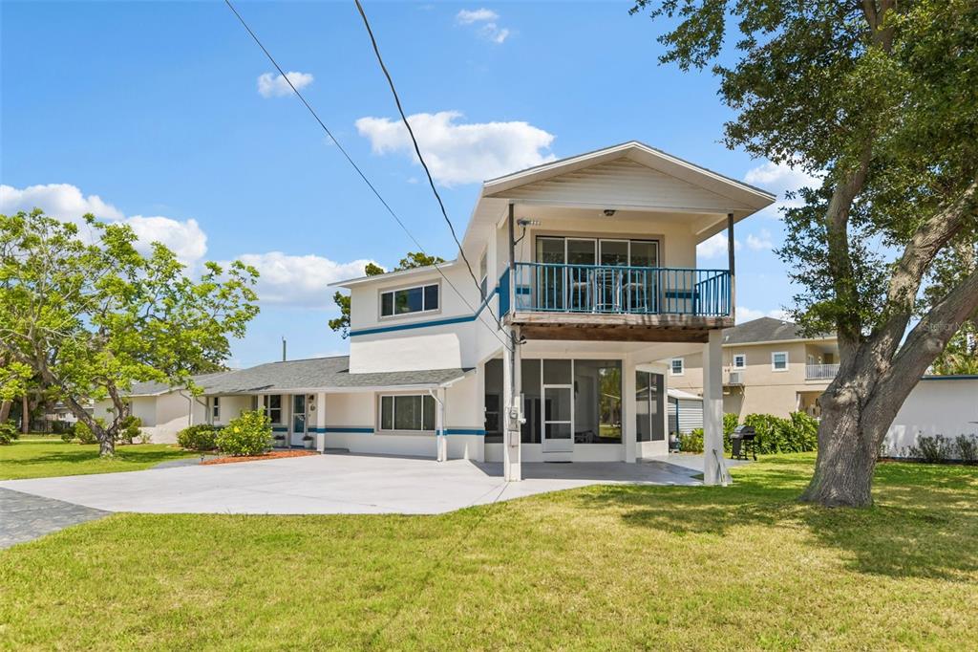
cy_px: 326
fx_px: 597
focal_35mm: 22
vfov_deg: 57.2
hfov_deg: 78.6
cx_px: 489
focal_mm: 22
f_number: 8
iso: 400
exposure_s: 1/2000
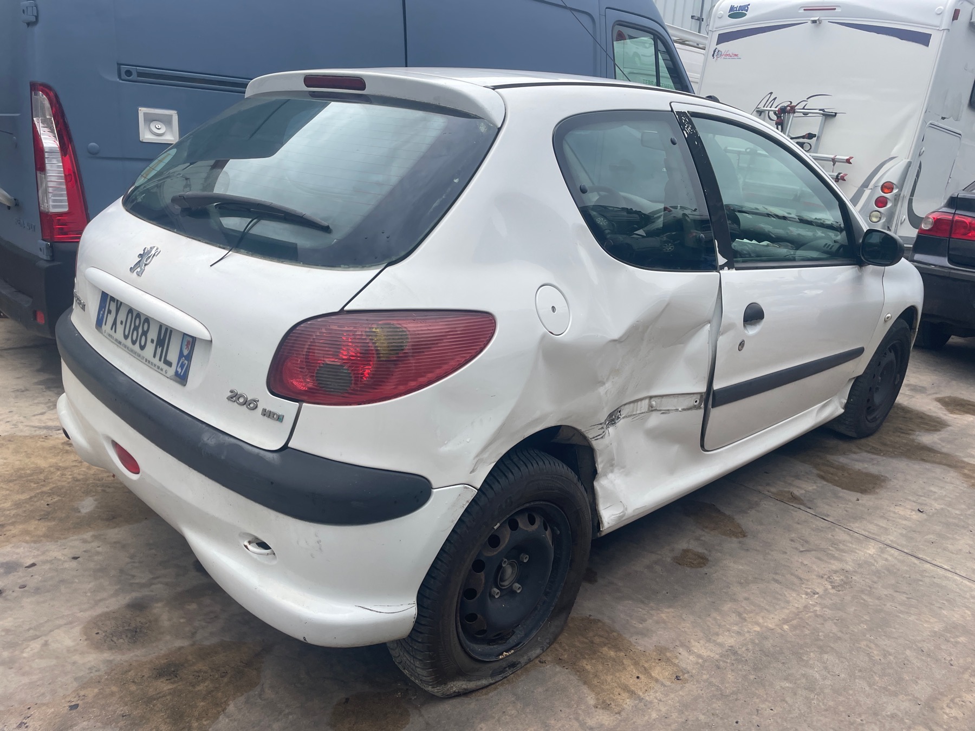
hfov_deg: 67.3
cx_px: 488
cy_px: 366
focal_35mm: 26
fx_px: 732
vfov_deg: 53.1
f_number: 1.6
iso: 32
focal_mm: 4.2
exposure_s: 1/785
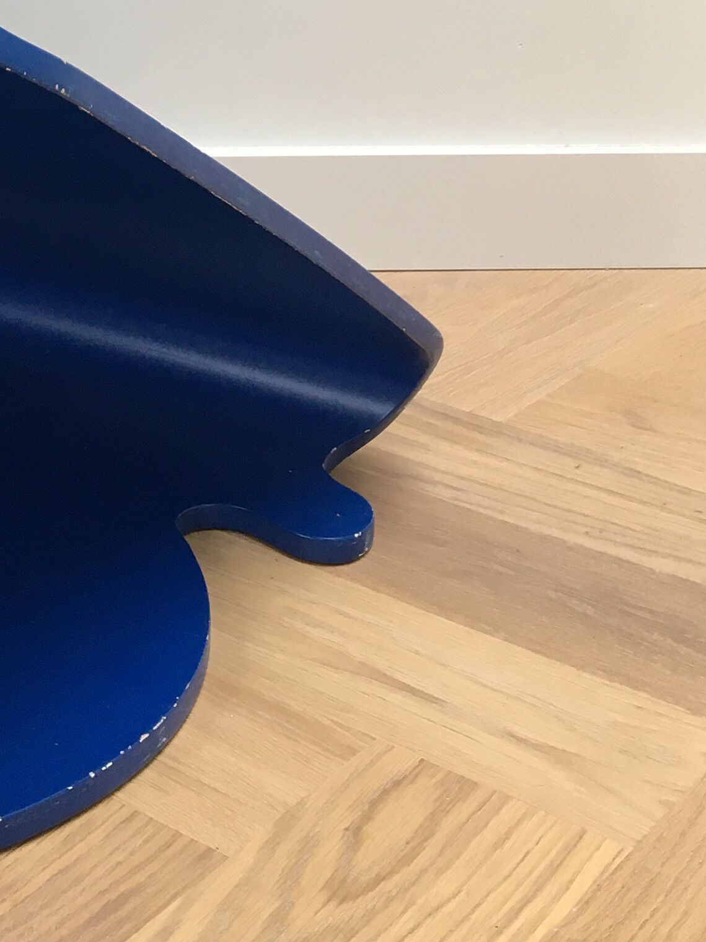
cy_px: -129
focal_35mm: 77
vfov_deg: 23.6
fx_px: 2094
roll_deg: -0.9
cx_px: -134
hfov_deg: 18.2
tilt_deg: -10.7
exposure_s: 1/33
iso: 25
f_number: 2.2
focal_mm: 4.15
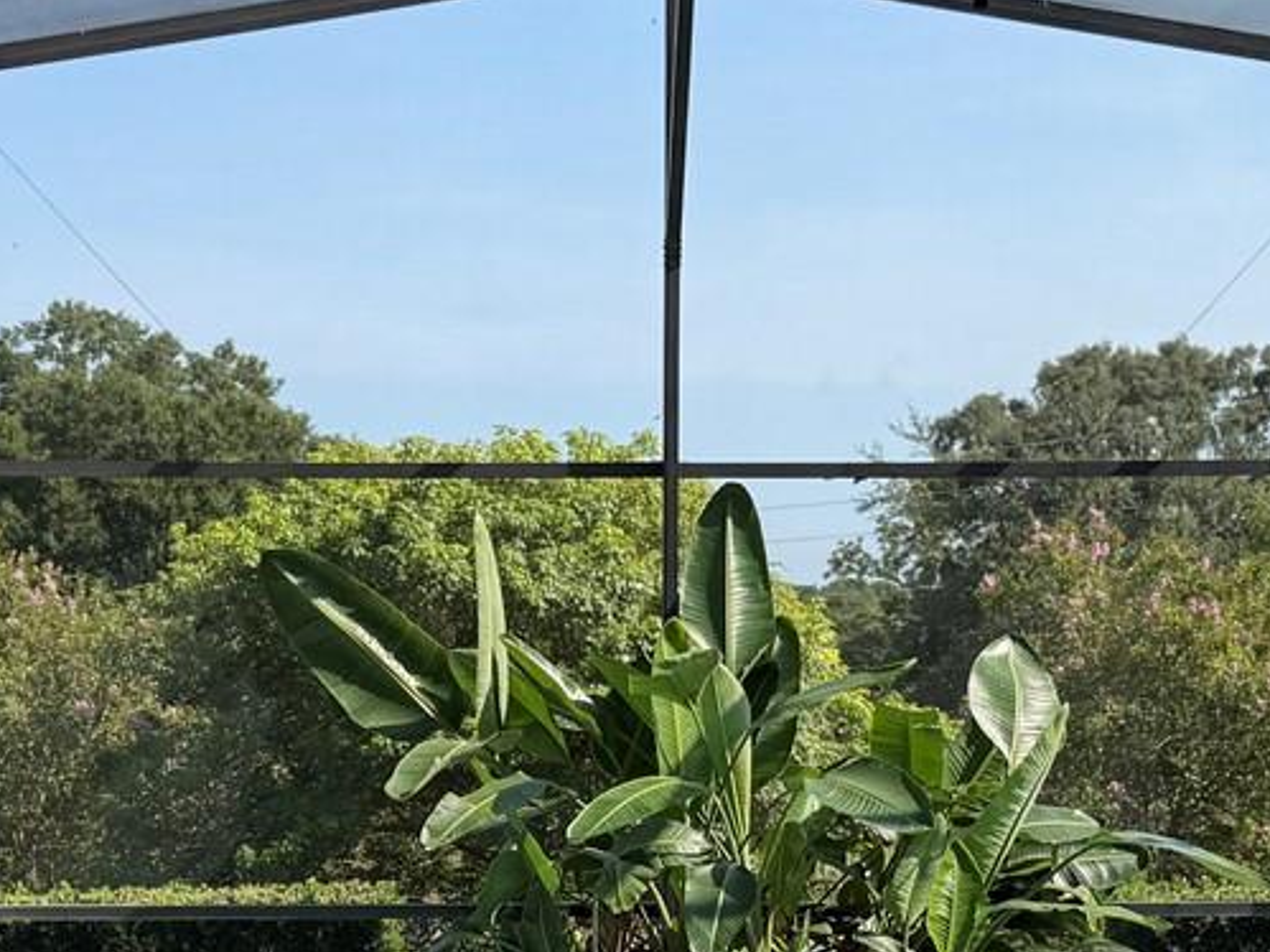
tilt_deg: -9.4
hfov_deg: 25.3
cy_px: 1074
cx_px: 562
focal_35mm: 77
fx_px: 2824
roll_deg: +0.2
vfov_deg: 18.3
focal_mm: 6.76
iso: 80
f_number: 1.78
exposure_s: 1/2370
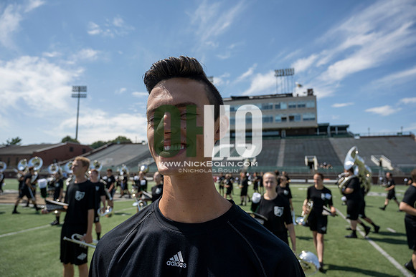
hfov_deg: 73.7
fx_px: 277
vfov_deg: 53.2
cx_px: 208
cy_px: 138
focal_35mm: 24
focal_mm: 24
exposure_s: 1/1600
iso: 200
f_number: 5
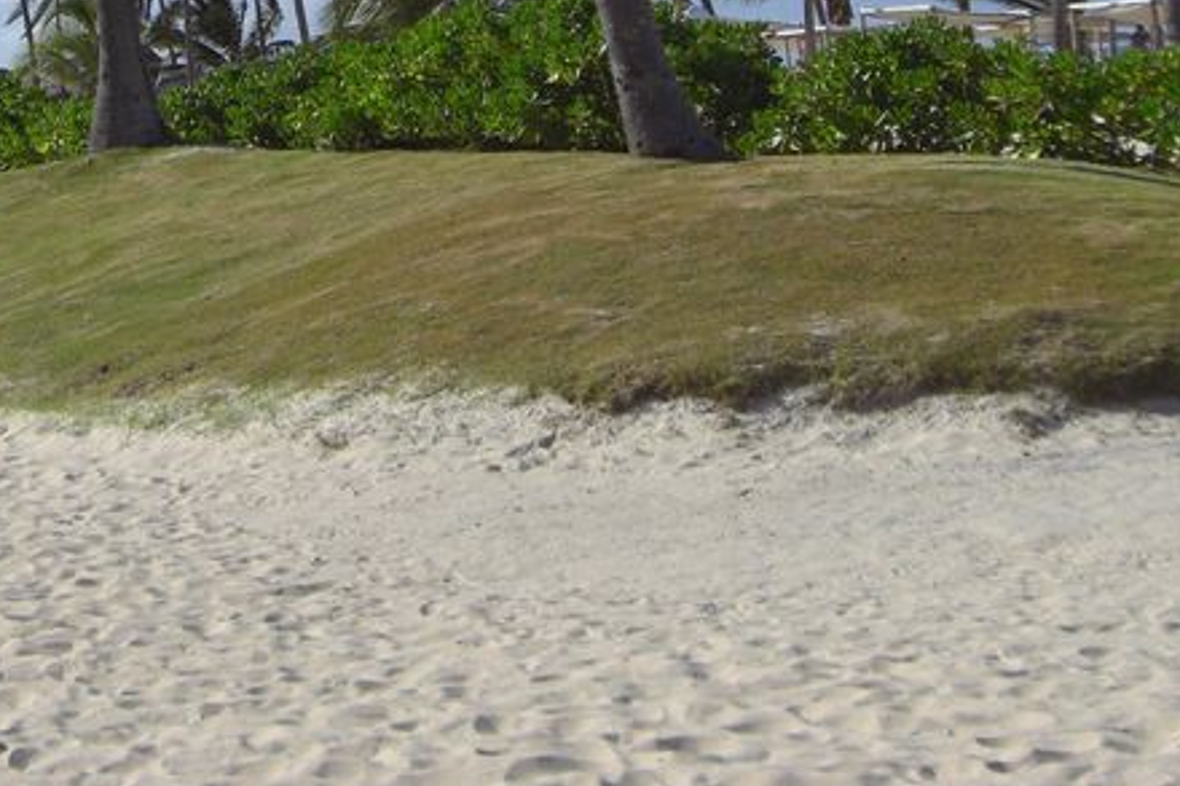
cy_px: -215
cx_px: 354
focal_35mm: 92
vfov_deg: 14.3
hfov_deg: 22.0
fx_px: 3014
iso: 64
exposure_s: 1/250
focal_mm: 6.2
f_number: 8
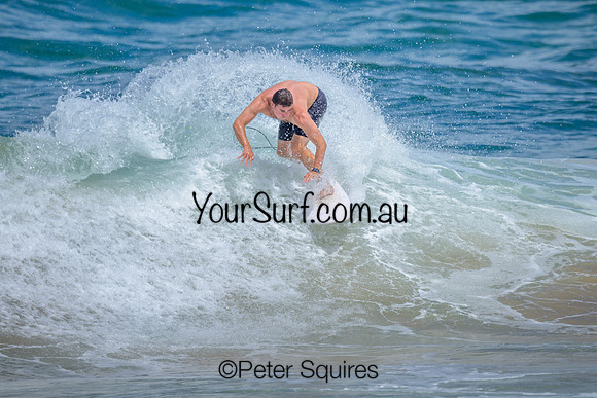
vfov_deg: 1.3
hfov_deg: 1.9
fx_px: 18168
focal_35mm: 1095
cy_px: 134
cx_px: 308
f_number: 6.3
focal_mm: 800
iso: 220
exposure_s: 1/2500
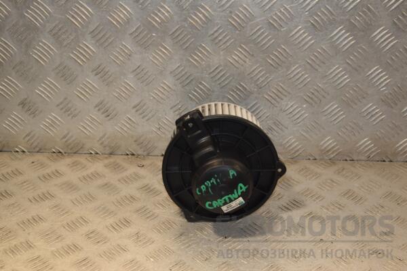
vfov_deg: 21.6
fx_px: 712
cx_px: 204
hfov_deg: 31.9
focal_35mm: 63
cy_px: 136
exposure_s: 1/200
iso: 800
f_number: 6.3
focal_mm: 42
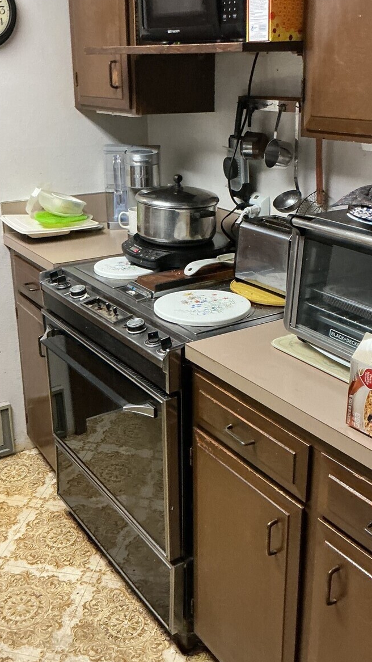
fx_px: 684
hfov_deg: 30.4
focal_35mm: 39
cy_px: 319
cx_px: 198
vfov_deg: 51.6
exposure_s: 1/60
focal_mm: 3
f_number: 1.8
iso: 250
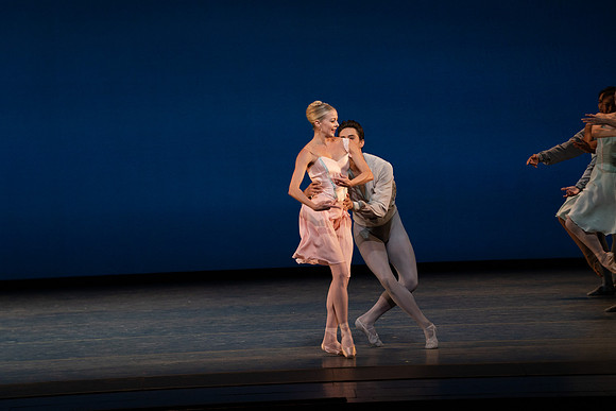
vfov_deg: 7.2
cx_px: 308
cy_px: 206
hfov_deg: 10.7
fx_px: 3286
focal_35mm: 192
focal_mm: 192
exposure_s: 1/500
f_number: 8
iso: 3200
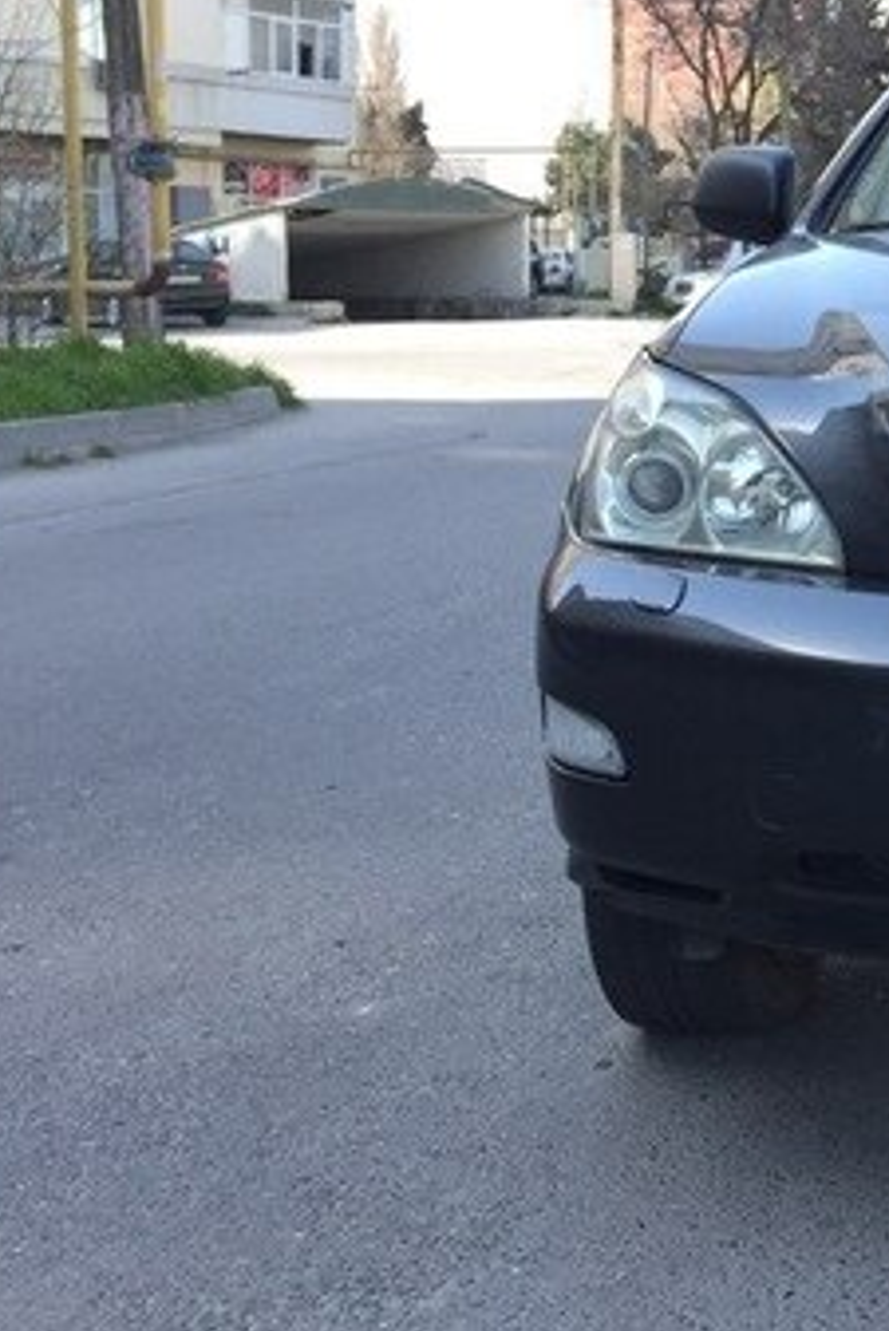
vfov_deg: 33.4
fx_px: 2183
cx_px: 1245
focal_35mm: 59
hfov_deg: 20.4
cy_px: 373
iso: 32
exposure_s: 1/302
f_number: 2.2
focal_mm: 4.15
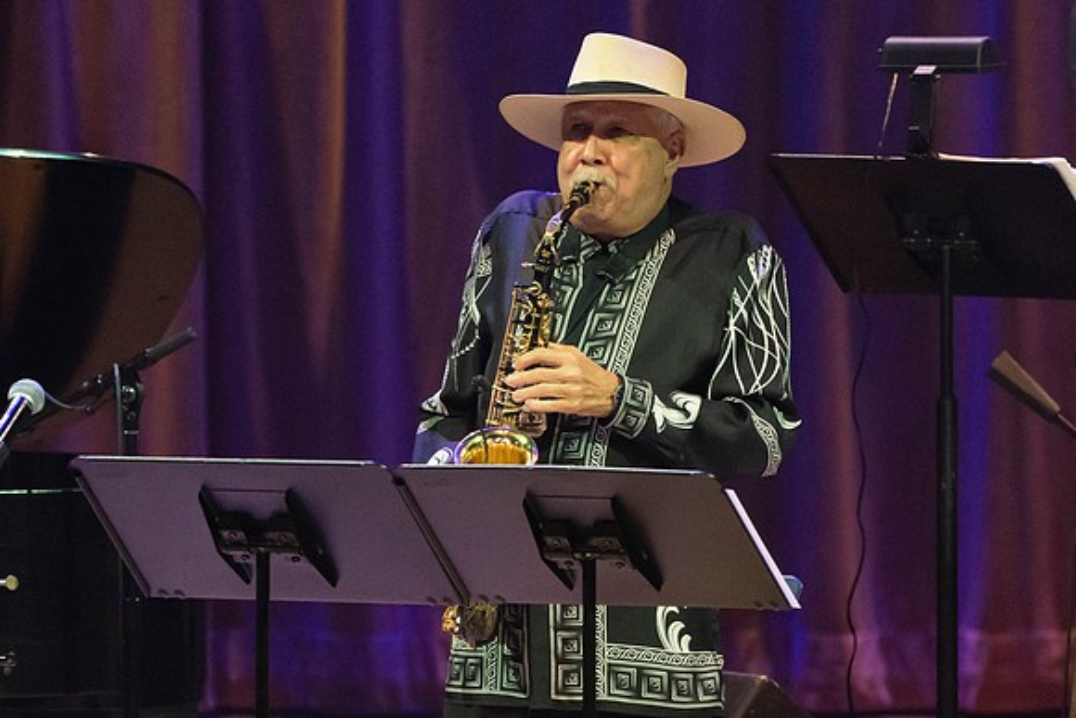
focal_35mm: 738
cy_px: 605
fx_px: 22068
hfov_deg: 2.8
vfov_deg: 1.9
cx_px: 593
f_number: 5.6
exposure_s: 1/250
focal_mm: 364
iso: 3200
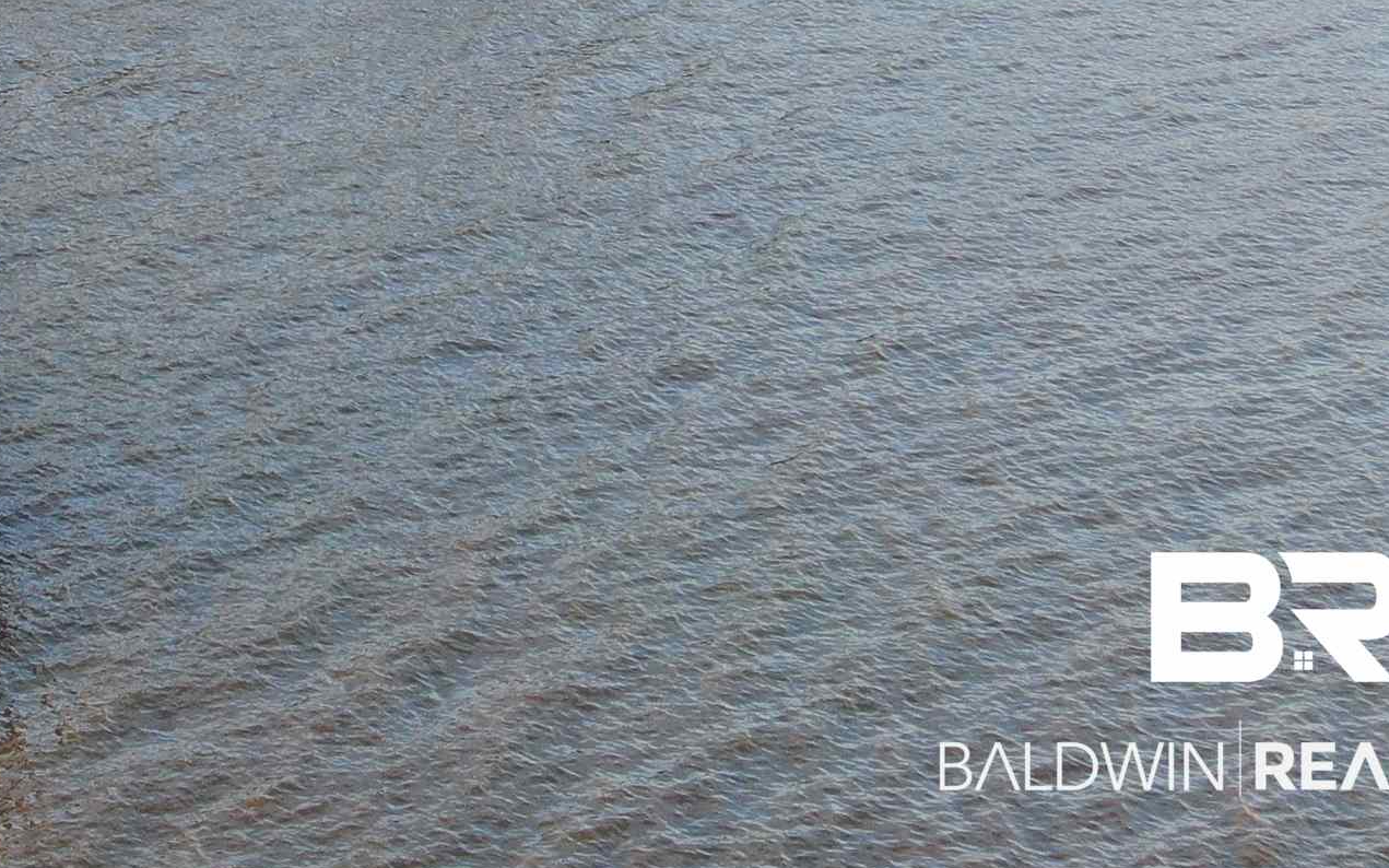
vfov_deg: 10.4
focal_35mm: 123
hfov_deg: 16.6
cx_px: 19
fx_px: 4656
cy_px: -342
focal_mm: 8.6
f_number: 3.8
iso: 100
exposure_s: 1/25
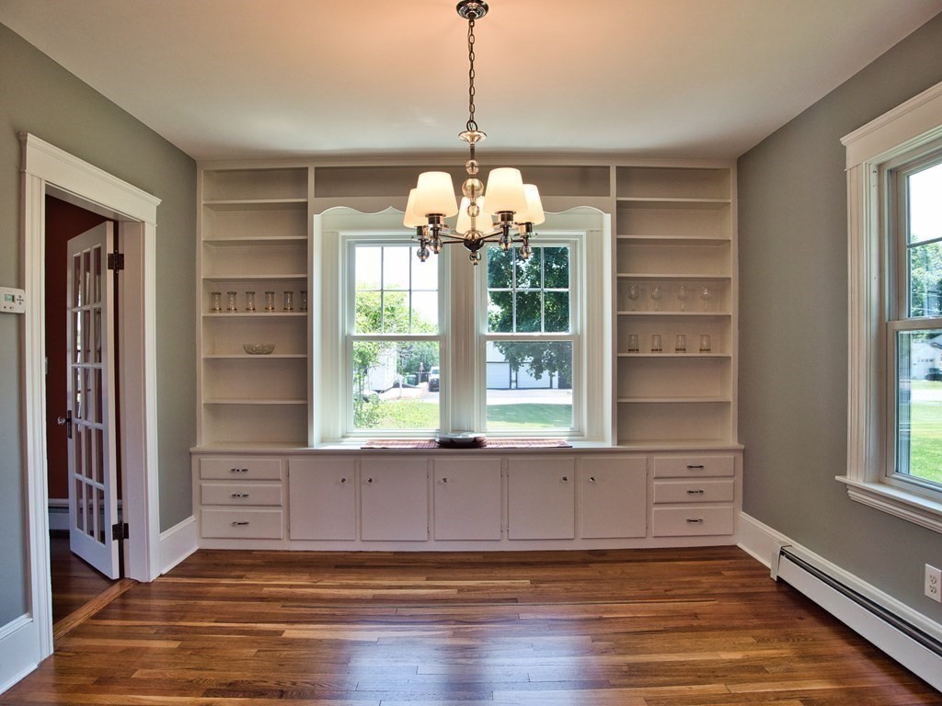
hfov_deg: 81.7
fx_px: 544
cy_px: 353
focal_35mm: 20
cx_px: 471
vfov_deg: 66.0
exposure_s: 1/400
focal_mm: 10
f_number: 3.2
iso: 200
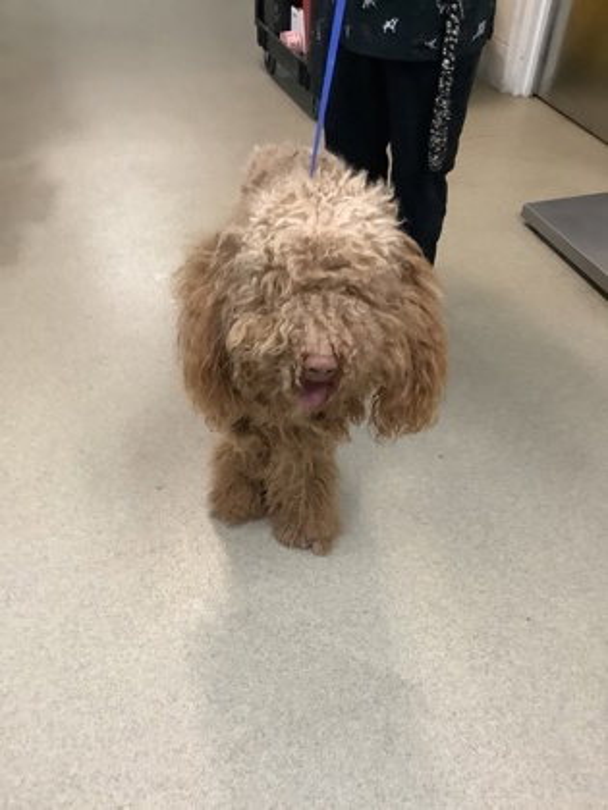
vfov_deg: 58.4
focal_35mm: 31
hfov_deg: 45.4
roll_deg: +2.0
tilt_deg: -41.7
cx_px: 304
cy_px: 405
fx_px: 726
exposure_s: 1/60
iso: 320
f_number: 2.4
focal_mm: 3.3
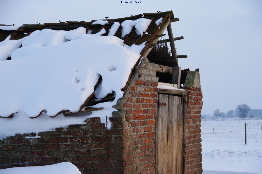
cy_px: 87
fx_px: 687
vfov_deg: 14.4
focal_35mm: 94
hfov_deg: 21.6
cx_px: 131
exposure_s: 1/80
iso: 100
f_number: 5.6
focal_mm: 63
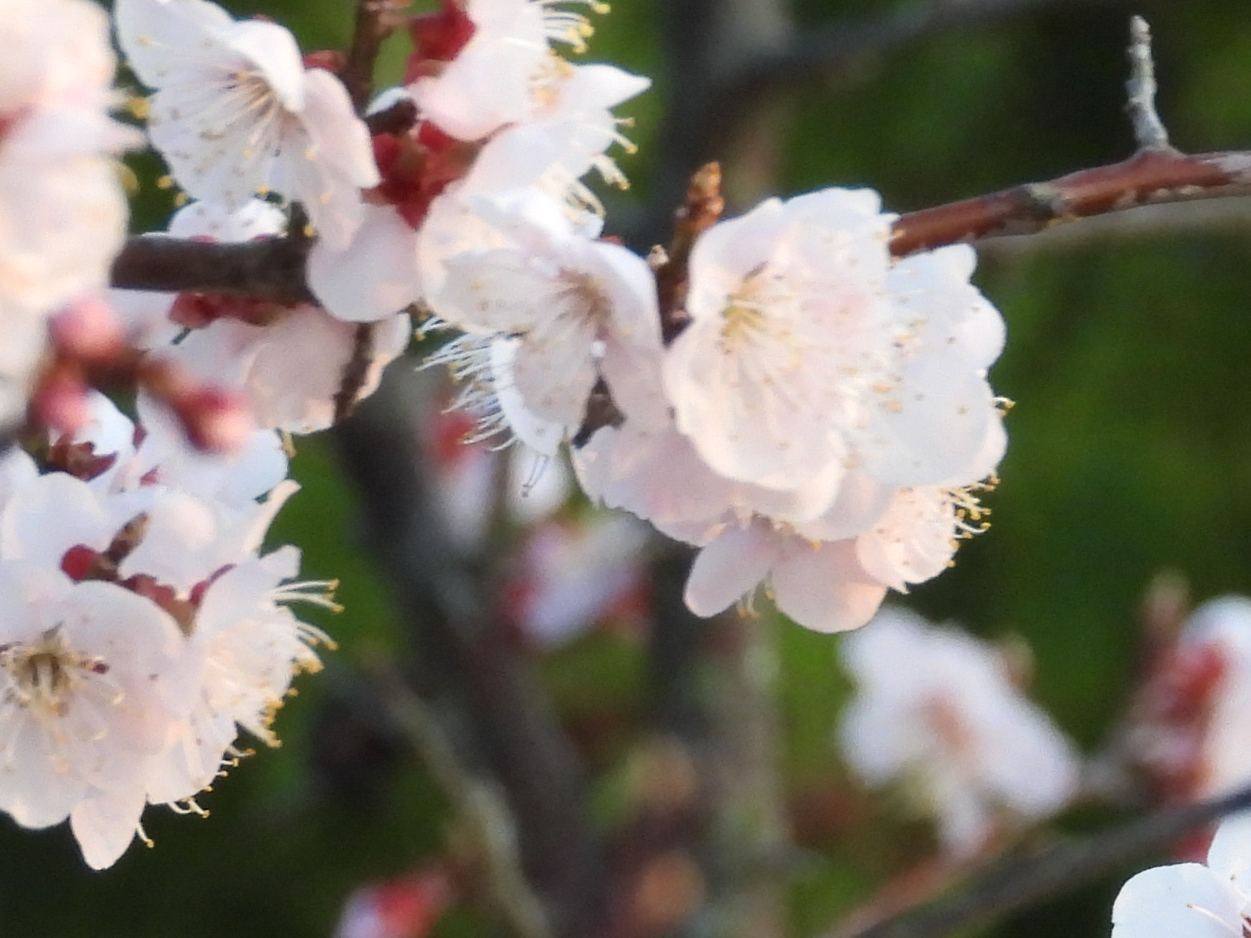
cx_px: 1089
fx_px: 68912
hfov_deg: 1.0
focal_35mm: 1907
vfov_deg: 0.8
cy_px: 1268
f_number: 5
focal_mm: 117
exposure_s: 1/125
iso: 400
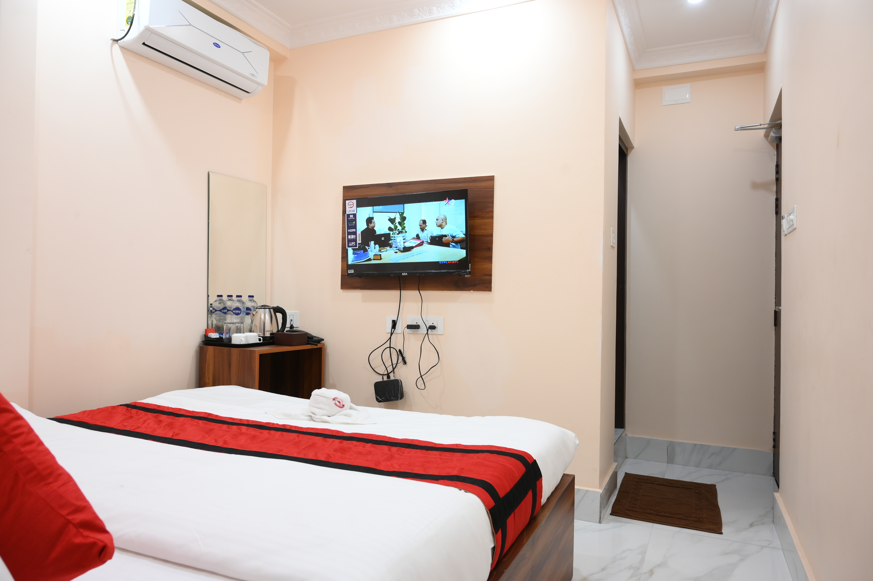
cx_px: 436
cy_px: 290
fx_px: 582
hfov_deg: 73.8
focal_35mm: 24
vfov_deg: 53.1
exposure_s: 1/30
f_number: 5.6
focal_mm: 24
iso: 800
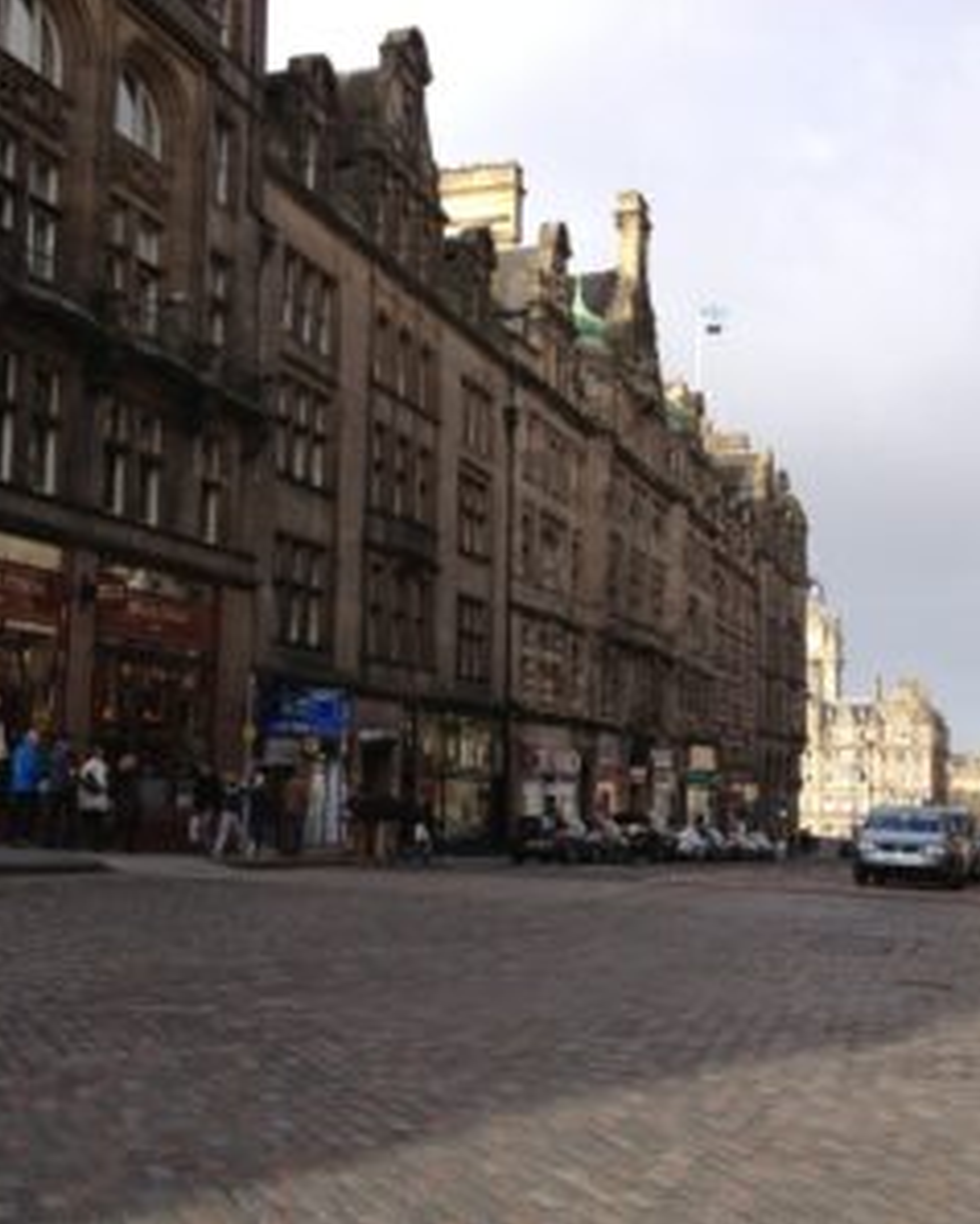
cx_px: 523
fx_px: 1666
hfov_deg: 32.8
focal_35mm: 46
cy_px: 610
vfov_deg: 40.3
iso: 50
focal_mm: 4.28
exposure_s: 1/665
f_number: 2.4
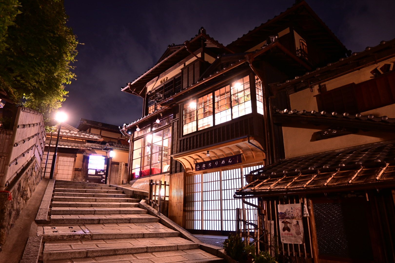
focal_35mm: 24
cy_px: 132
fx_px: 263
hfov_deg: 73.7
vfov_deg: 53.1
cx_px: 198
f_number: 3.5
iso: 100
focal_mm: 16
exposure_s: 2
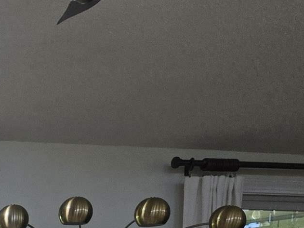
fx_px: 983
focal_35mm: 112
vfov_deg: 11.9
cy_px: 448
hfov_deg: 14.4
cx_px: -315
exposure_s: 1/180
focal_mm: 5.4
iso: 100
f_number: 1.8
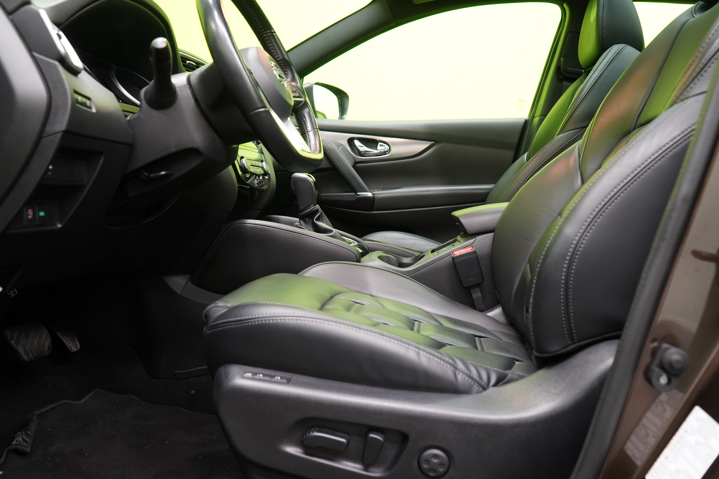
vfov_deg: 46.4
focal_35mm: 28
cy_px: 240
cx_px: 360
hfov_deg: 65.5
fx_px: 559
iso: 1250
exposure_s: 1/15
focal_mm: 28
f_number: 5
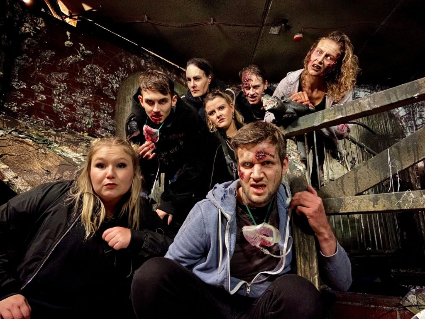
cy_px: 160
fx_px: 282
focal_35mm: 23
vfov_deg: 58.9
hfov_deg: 73.9
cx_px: 212
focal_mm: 2.69
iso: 400
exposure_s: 1/5
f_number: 1.9
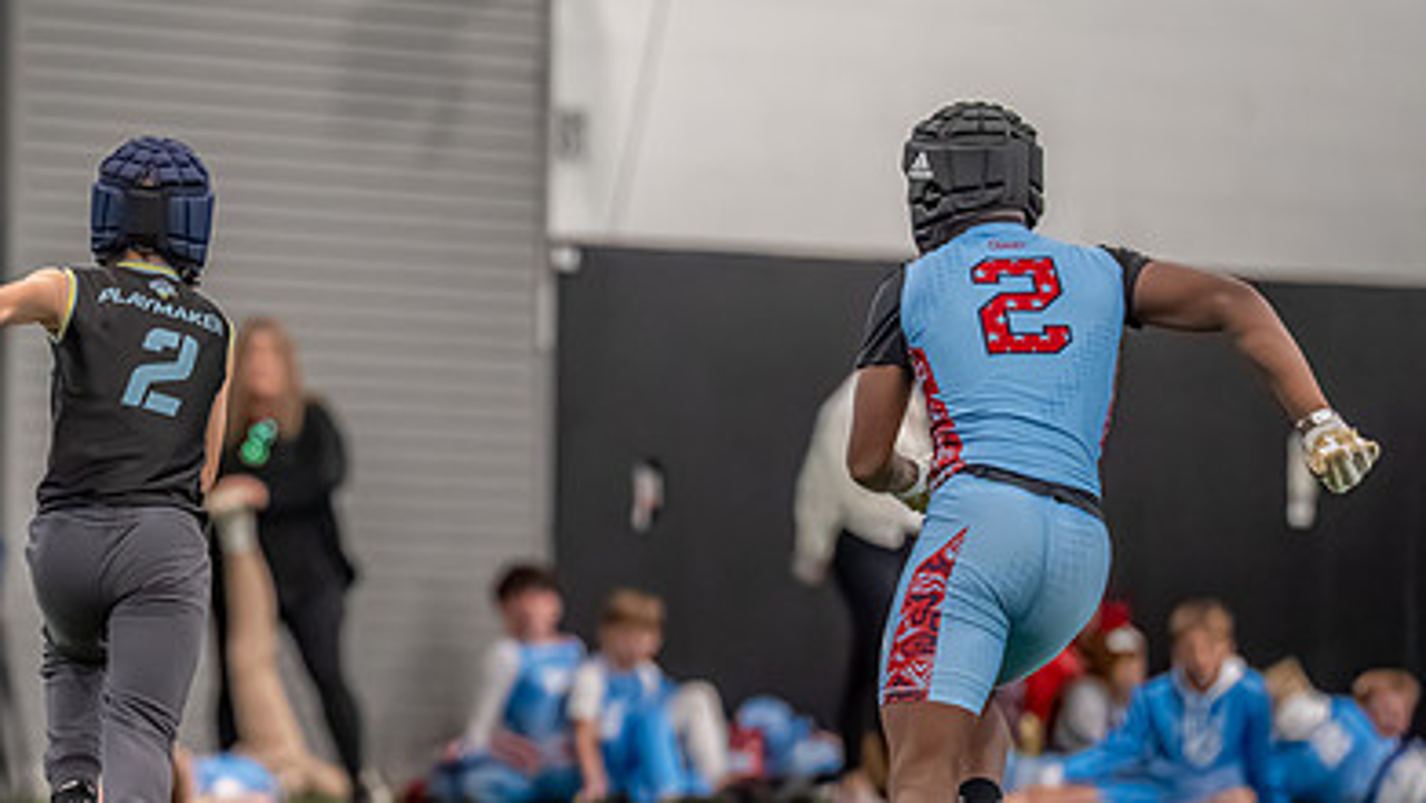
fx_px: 15050
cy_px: 412
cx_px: 129
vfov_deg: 3.1
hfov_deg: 5.4
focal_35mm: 398
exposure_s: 1/1000
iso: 6400
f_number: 2.8
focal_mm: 200
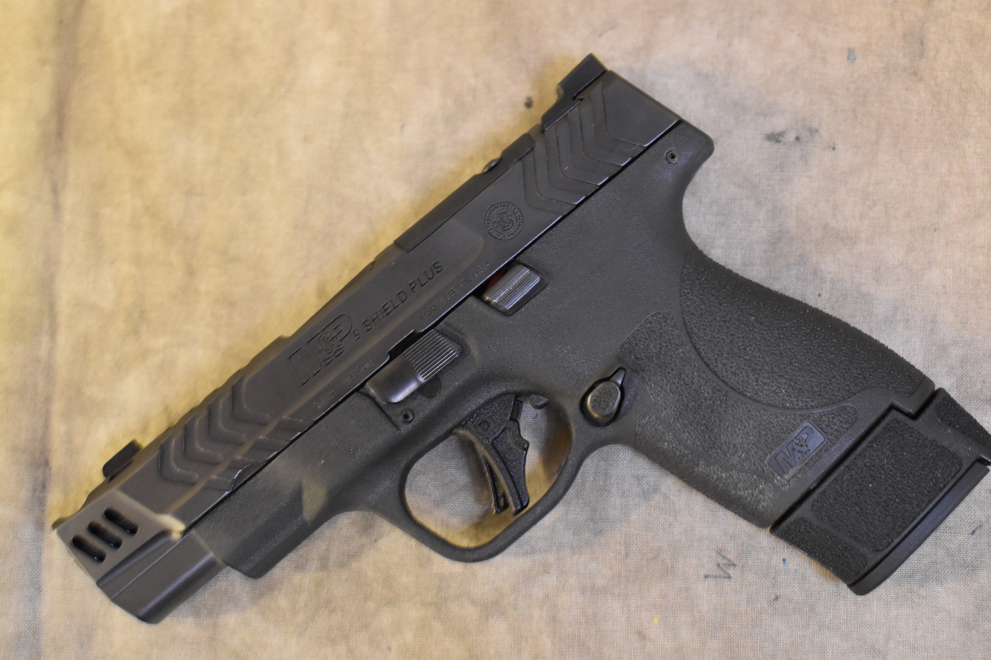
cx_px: 496
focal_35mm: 57
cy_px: 330
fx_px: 1569
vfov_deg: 23.8
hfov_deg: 35.1
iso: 3200
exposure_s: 1/8
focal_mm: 38
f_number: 4.8
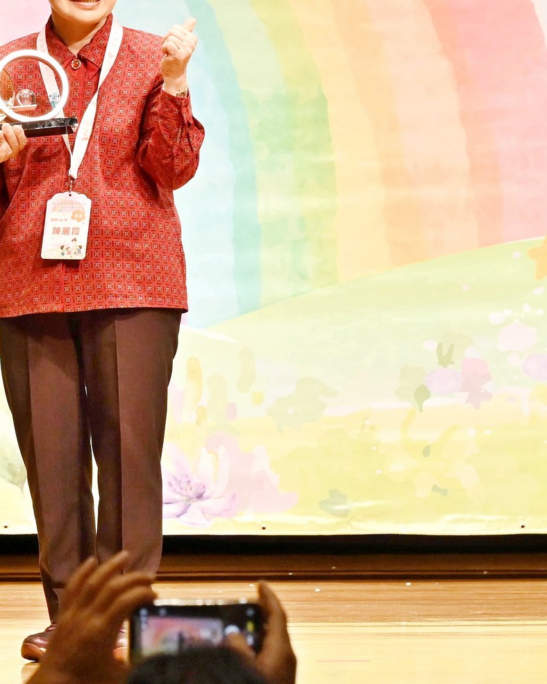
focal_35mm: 287
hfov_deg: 5.4
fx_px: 5808
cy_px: 84
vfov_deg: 6.7
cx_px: -23
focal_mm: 93
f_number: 6.3
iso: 1250
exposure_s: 1/125
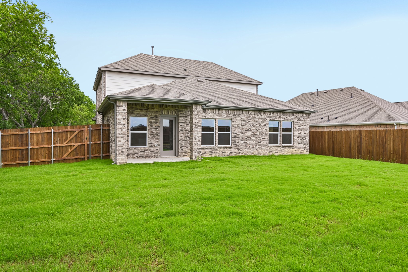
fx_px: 272
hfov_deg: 73.7
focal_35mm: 24
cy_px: 136
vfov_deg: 53.1
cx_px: 204
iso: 400
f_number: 8
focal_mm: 24
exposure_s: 1/640
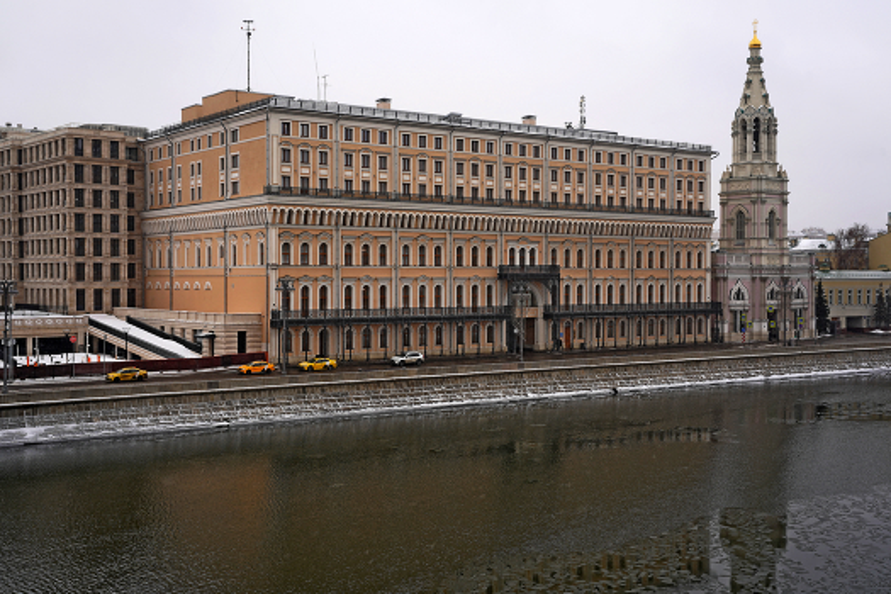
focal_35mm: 45
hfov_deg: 43.6
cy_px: 297
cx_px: 446
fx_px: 1114
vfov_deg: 29.9
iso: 100
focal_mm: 45
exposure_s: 1/100
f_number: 8
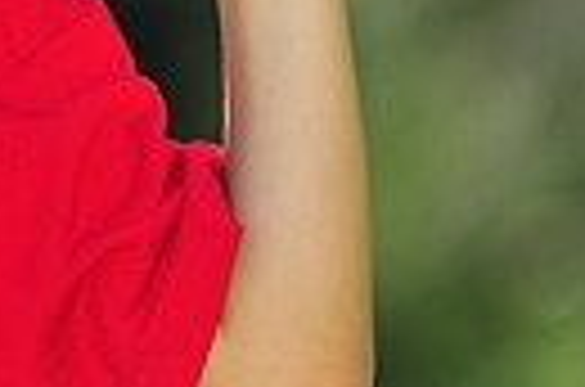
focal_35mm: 804
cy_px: -184
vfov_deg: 1.7
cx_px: -315
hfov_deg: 2.6
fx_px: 13033
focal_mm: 180
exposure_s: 1/800
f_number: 4.5
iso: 200
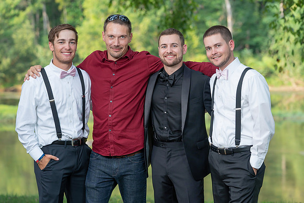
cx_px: 166
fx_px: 921
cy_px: 93
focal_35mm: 109
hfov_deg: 18.7
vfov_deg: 12.6
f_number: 4
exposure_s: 1/200
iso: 200
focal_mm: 99
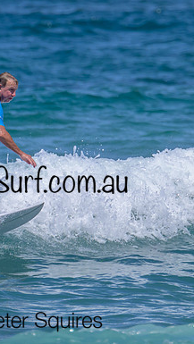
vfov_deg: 1.3
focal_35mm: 1706
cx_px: 75
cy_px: 161
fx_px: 15578
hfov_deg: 0.7
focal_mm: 800
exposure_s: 1/2000
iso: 800
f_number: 11
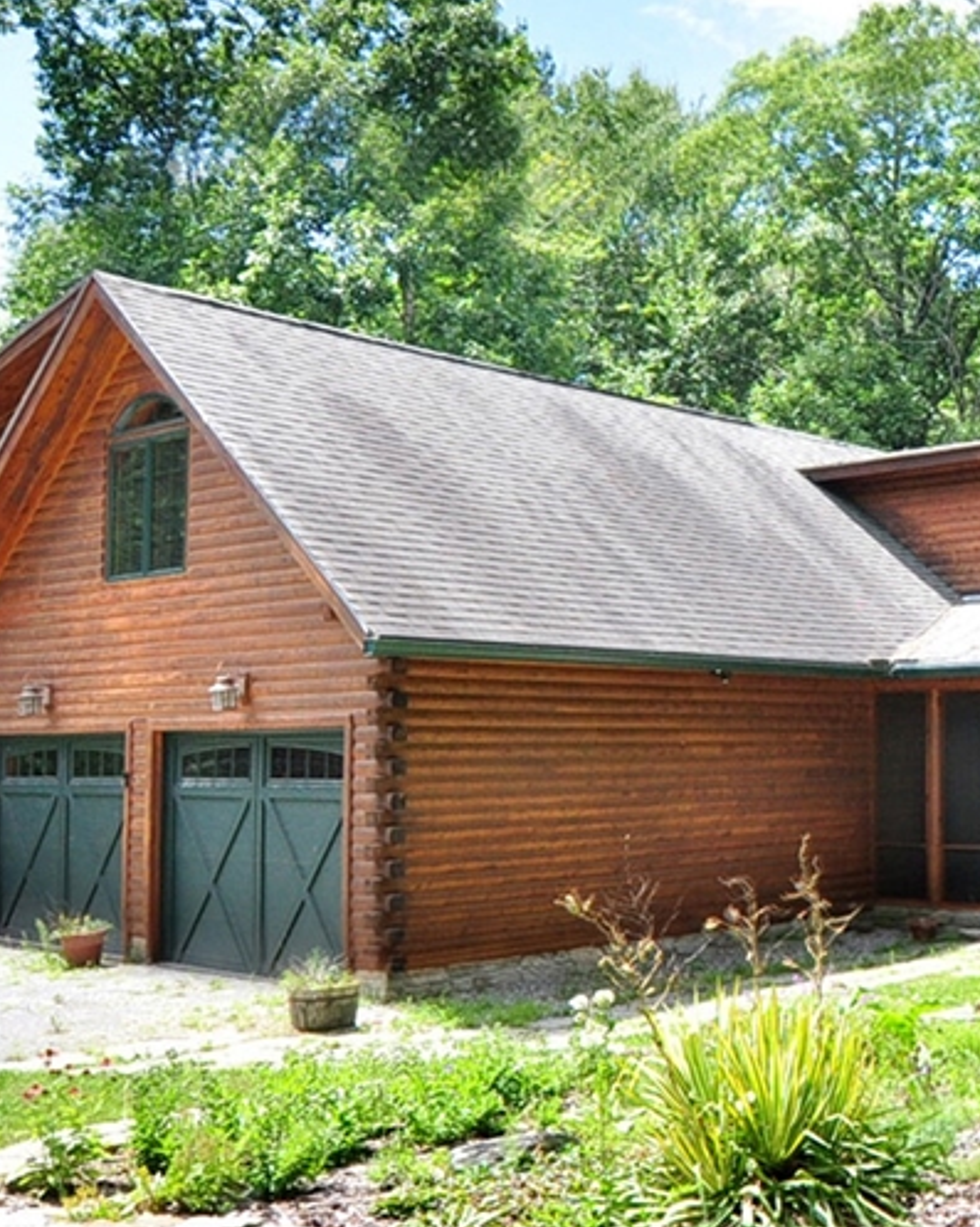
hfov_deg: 41.4
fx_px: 1052
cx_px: 1039
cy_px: 636
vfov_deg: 60.5
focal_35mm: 29
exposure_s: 1/160
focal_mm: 10
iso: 500
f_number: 8
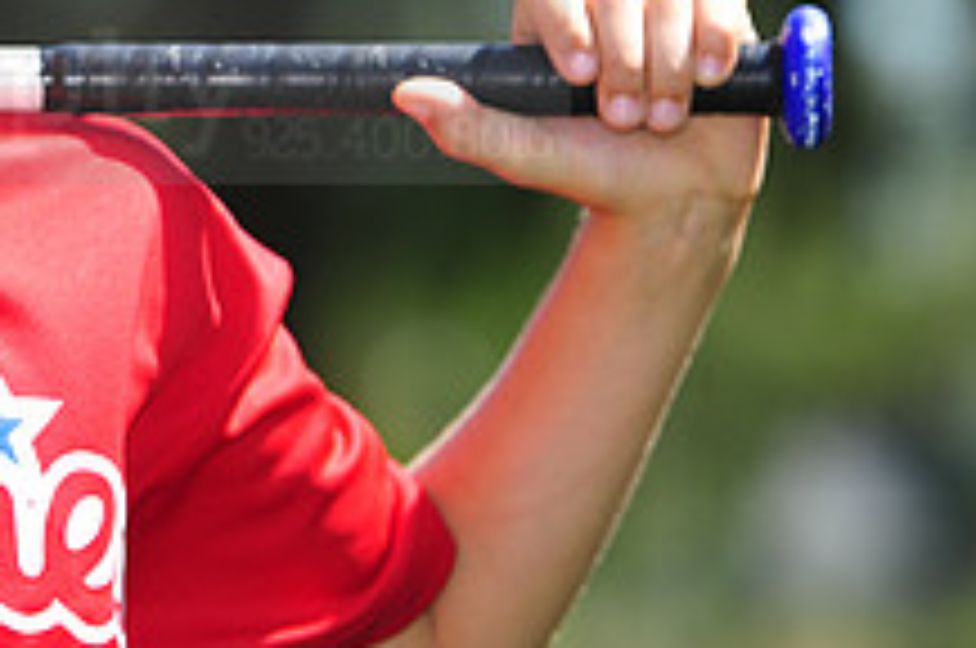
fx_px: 11938
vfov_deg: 3.1
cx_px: -301
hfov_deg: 4.7
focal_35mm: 441
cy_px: 50
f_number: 4.5
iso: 200
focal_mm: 165
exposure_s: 1/800
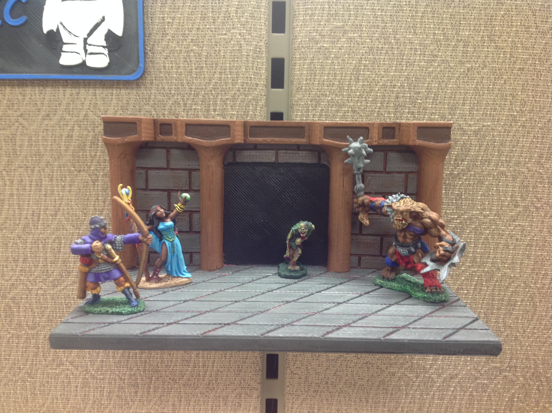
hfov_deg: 52.7
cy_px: 206
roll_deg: -0.5
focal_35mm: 35
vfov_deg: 40.6
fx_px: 557
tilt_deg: -11.4
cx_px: 276
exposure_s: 1/15
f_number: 2.4
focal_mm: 4.28
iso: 100
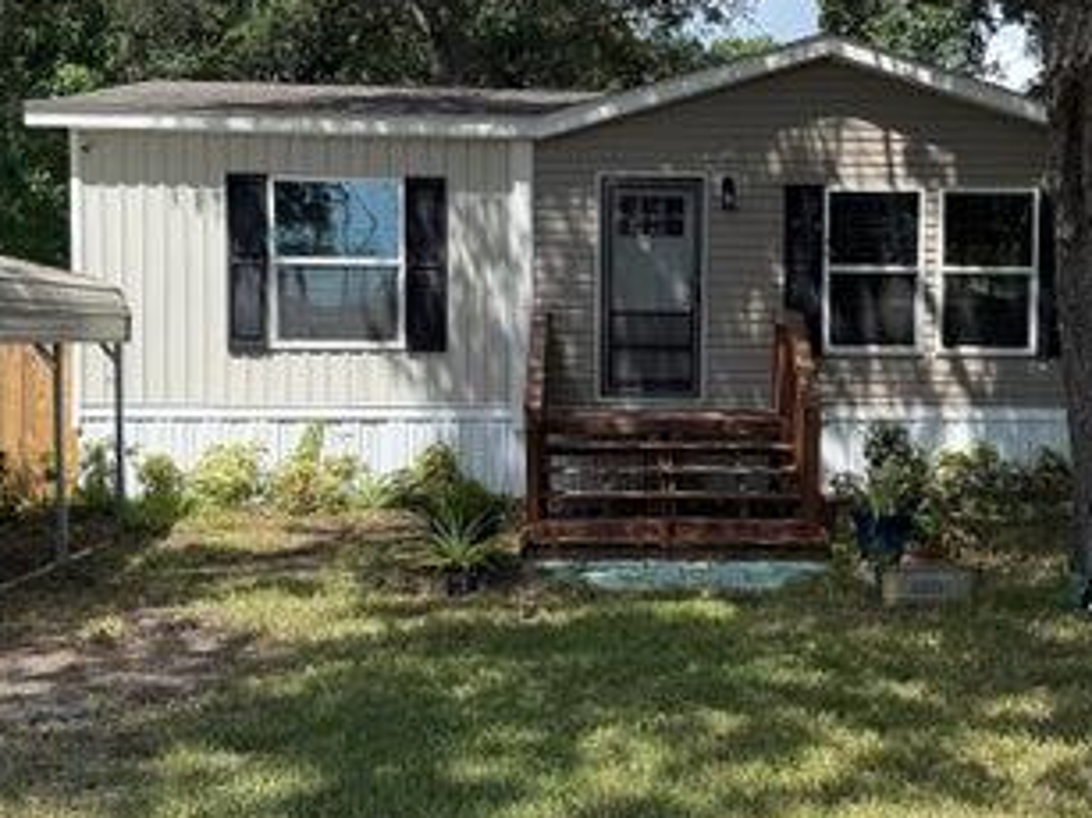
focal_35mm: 50
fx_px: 1577
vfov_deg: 29.1
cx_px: 711
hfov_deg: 37.9
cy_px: 381
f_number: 1.78
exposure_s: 1/2232
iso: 100
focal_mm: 6.76
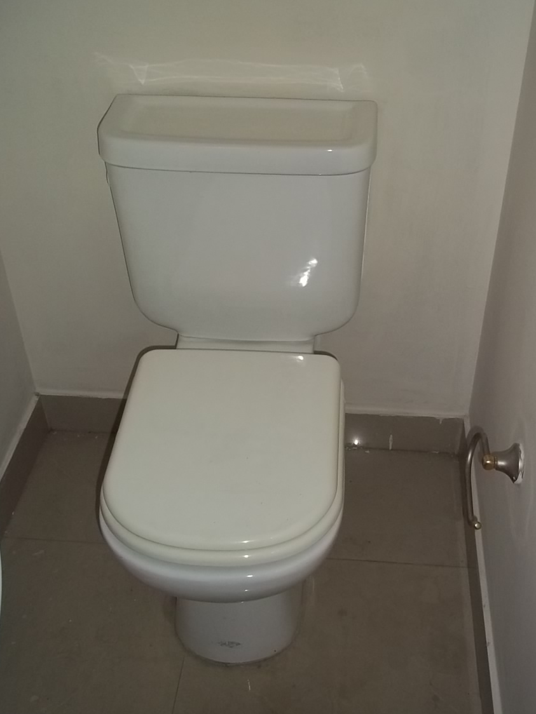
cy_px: 362
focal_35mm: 41
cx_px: 291
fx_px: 846
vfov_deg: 45.8
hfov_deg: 35.1
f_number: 3.1
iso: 160
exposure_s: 1/30
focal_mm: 6.5
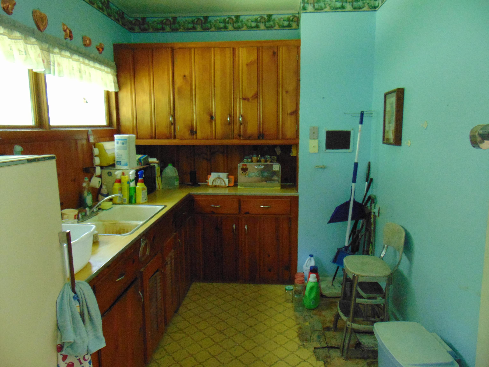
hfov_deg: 69.4
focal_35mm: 25
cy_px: 184
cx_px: 244
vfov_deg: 54.9
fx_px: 353
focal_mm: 4.5
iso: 400
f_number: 3
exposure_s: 1/20
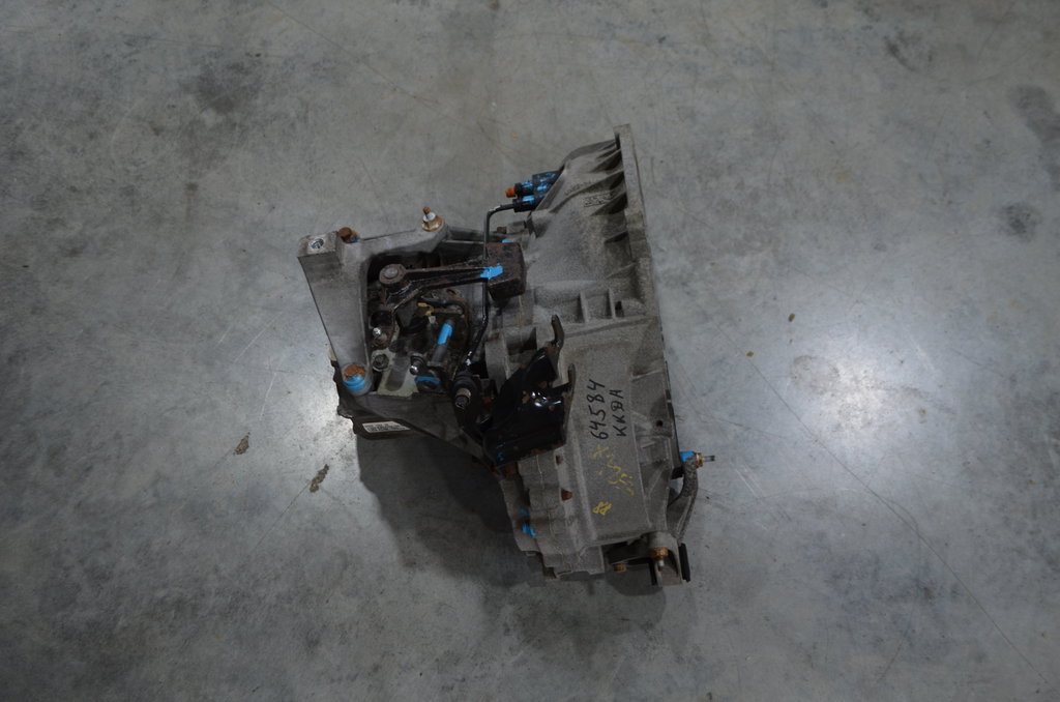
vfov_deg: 36.7
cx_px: 530
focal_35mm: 36
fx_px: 1058
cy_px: 351
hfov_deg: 53.2
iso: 450
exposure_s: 1/60
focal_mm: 24
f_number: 4
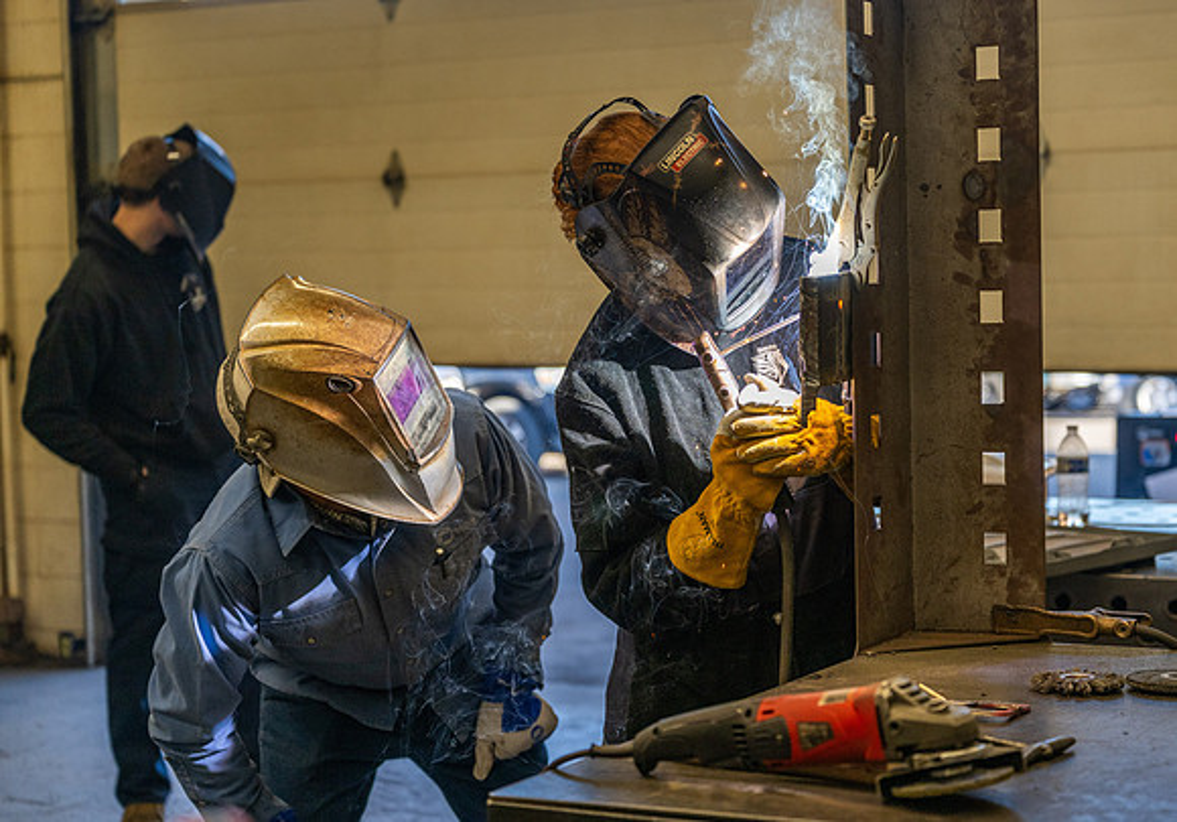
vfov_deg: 21.5
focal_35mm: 65
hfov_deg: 30.3
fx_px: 2164
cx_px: 707
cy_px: 384
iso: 320
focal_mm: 47
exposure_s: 1/500
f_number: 2.8
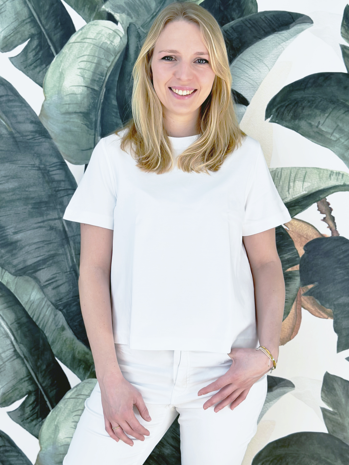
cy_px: 222
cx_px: 164
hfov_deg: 28.0
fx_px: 699
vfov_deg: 36.8
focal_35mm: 52
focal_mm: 6.86
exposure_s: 1/469
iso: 80
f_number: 1.78
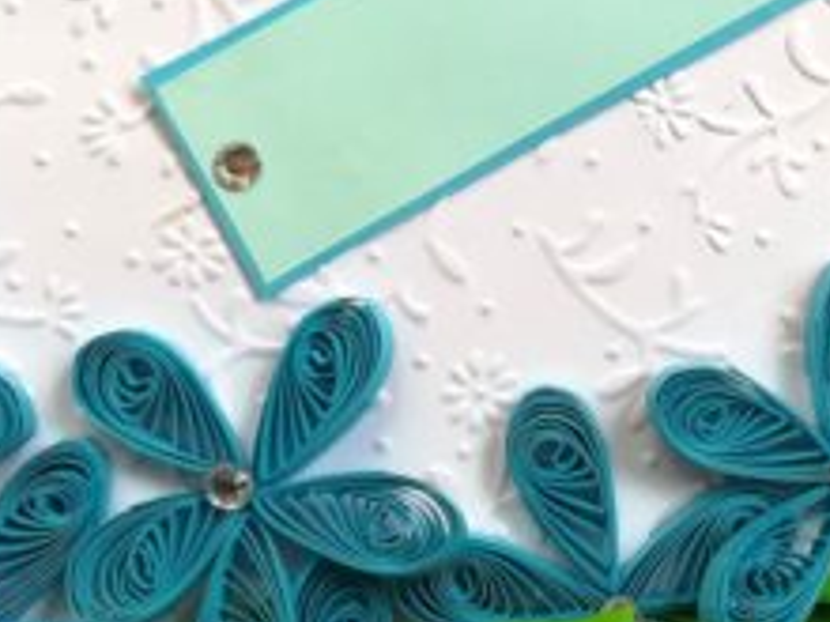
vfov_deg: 20.3
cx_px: 558
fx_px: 1702
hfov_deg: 27.2
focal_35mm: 71
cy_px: 49
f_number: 2.2
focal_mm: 3.83
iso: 100
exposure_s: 1/50
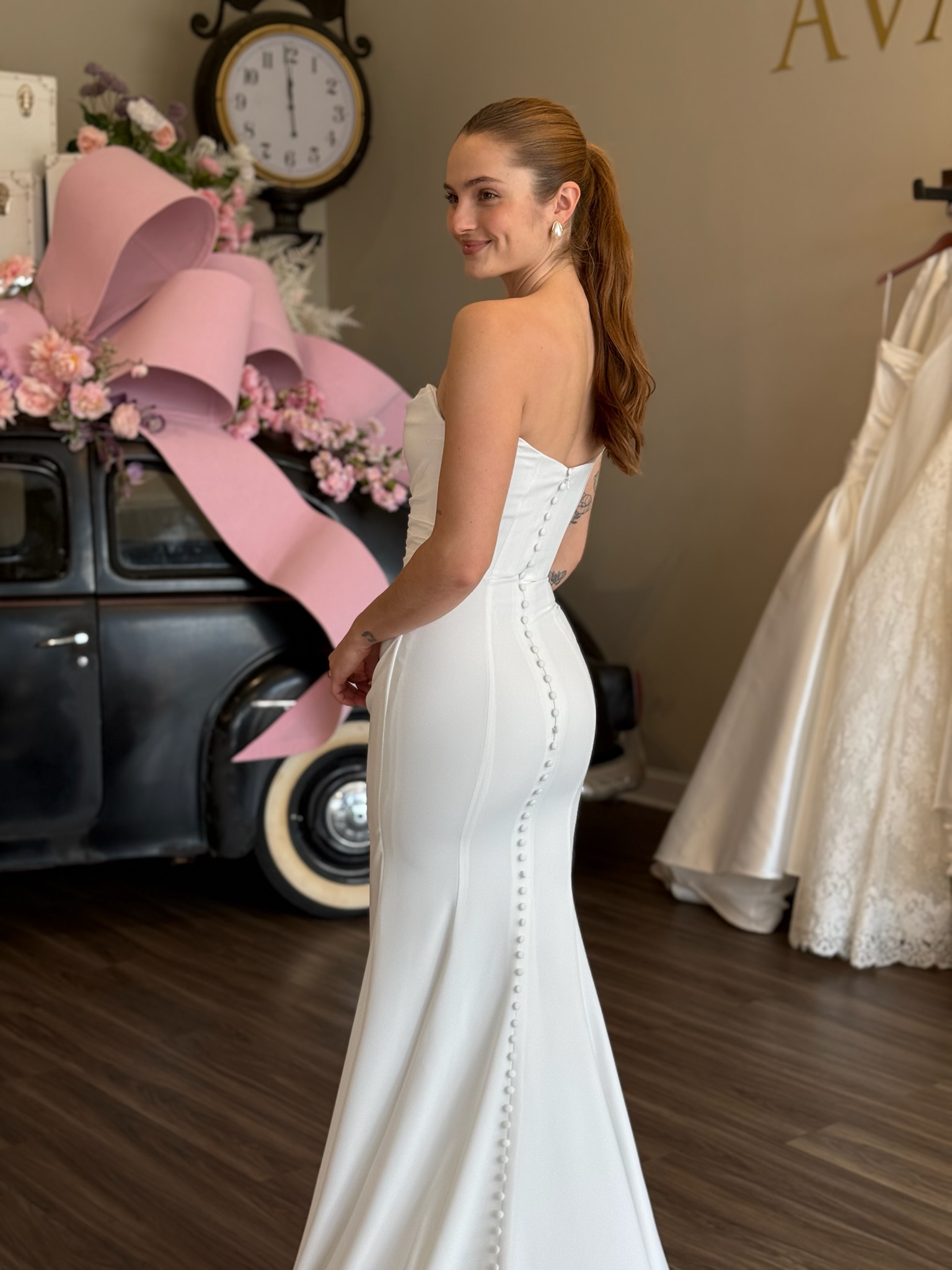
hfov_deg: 30.3
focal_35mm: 48
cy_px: 635
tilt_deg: -6.7
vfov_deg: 39.7
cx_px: 476
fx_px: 1760
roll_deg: -0.2
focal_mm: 6.76
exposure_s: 1/499
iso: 64
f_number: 1.78
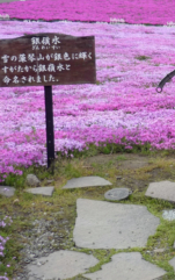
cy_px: 73
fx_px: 663
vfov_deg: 23.6
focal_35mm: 87
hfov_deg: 14.5
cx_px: 219
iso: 100
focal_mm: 5.5
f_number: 2.8
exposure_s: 1/200
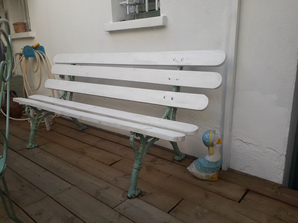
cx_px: 149
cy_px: 112
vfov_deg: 51.4
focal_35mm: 27
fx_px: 232
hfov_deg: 65.3
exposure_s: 1/331
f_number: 1.9
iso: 40
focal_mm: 3.6
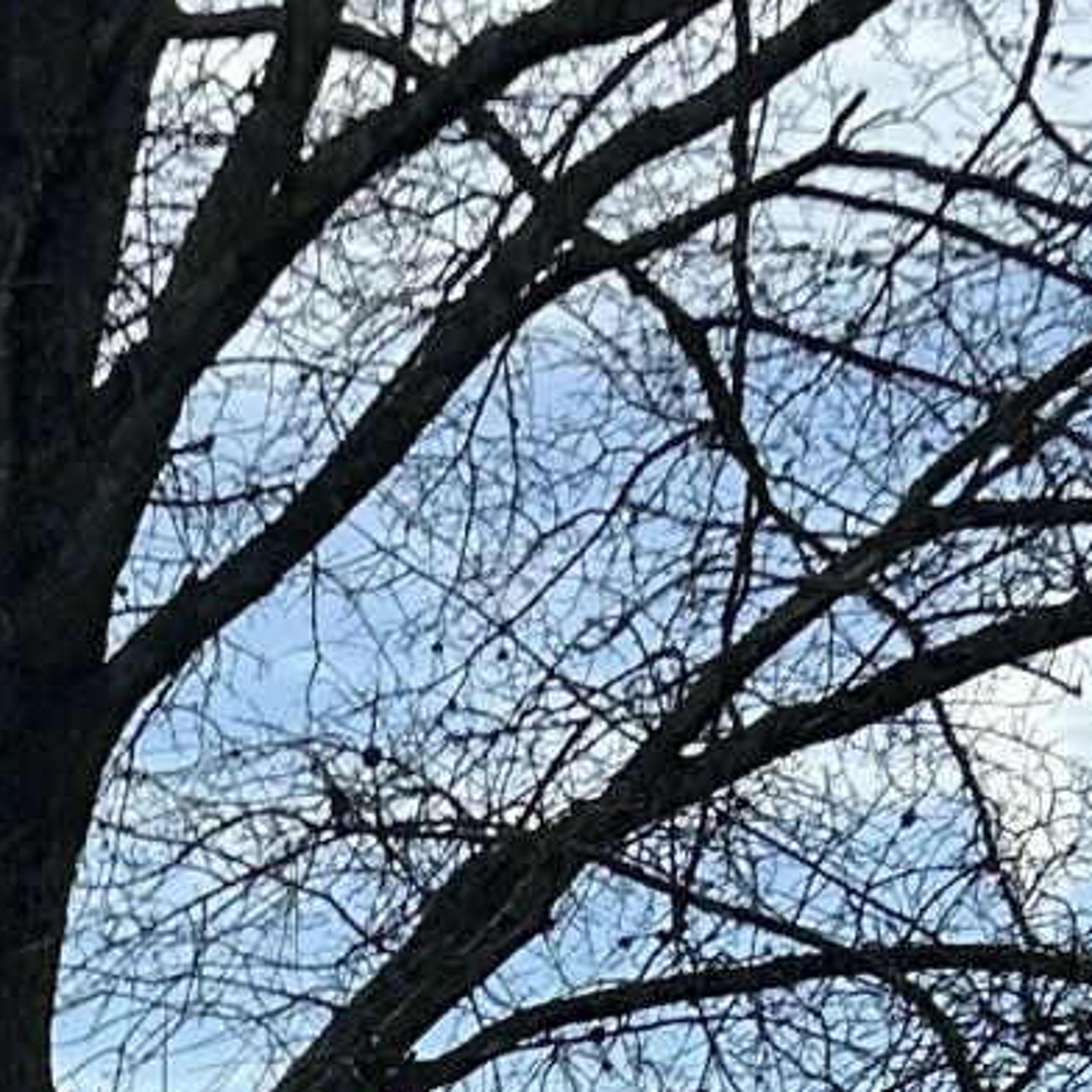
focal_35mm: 176
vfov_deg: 9.3
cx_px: -214
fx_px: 6282
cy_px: 2215
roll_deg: -2.1
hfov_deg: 9.8
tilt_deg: +0.8
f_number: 1.5
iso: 50
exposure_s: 1/8000
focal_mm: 5.7
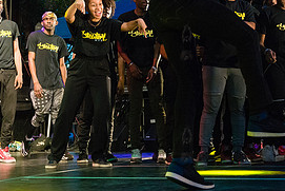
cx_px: 186
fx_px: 610
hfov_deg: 26.2
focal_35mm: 77
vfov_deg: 17.6
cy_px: 42
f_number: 2.8
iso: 4000
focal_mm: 36
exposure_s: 1/1250
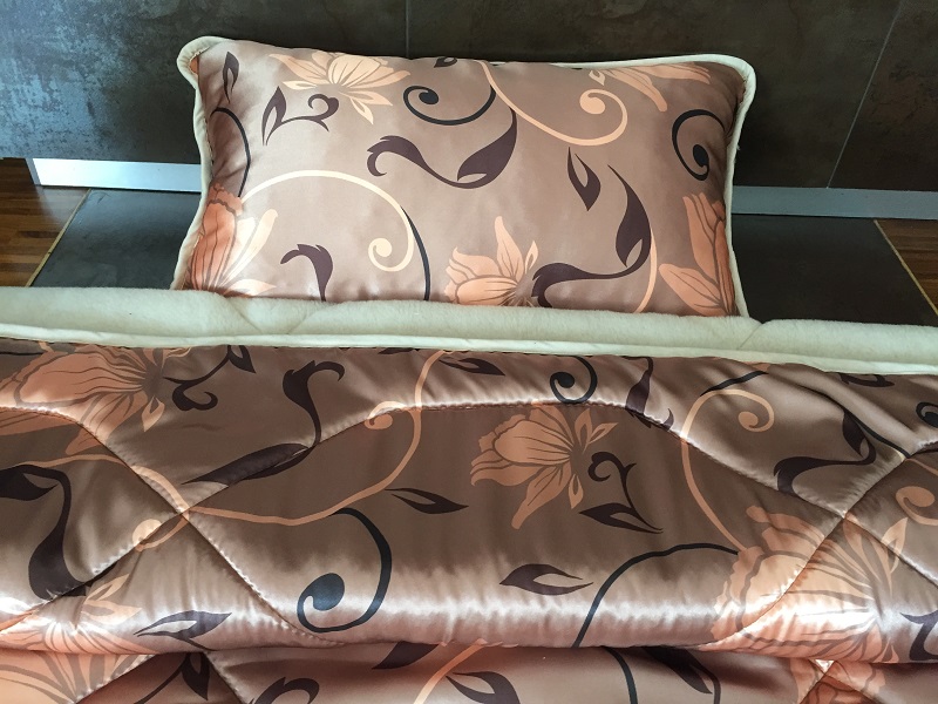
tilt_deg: -42.7
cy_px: 352
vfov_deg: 48.2
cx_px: 469
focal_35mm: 29
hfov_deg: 61.7
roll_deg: -5.4
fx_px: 786
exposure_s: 1/33
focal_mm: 4.15
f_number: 2.2
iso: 160
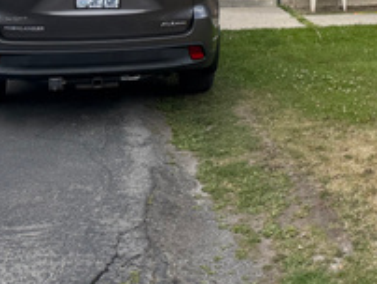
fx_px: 829
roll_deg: -0.4
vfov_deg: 18.2
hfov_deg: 23.7
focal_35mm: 76
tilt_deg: -0.5
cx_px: 435
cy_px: -80
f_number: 1.78
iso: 125
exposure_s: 1/3584
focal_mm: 6.76
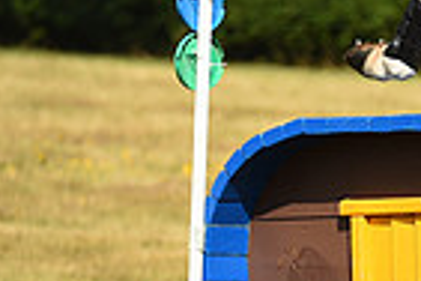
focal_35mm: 1027
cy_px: -6
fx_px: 12009
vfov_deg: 1.3
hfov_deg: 2.0
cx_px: 809
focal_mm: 250
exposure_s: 1/1250
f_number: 5.6
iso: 220
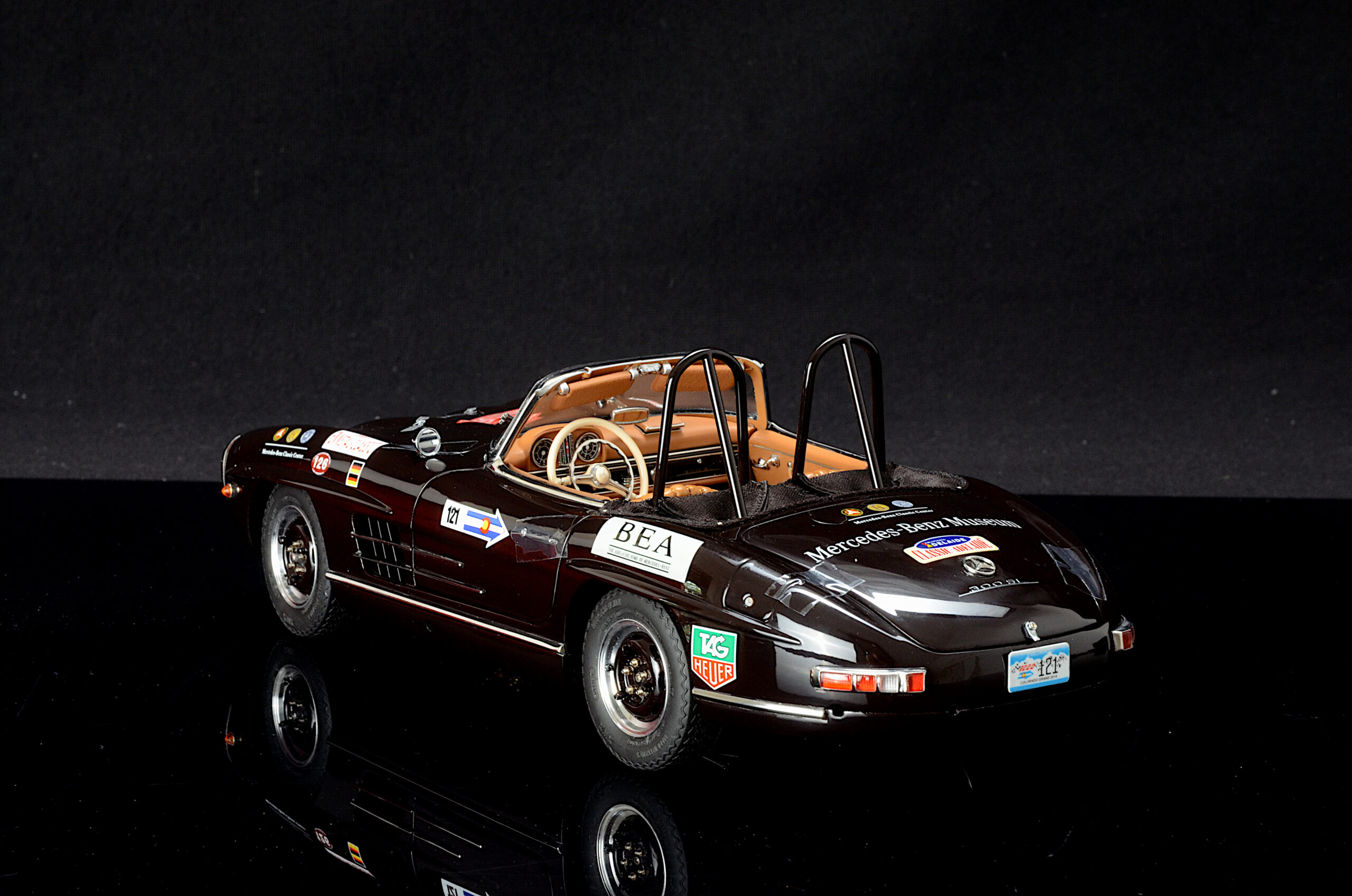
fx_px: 3935
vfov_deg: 13.0
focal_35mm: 105
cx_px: 676
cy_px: 448
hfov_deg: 19.5
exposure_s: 1/3
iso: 1000
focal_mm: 70
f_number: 18
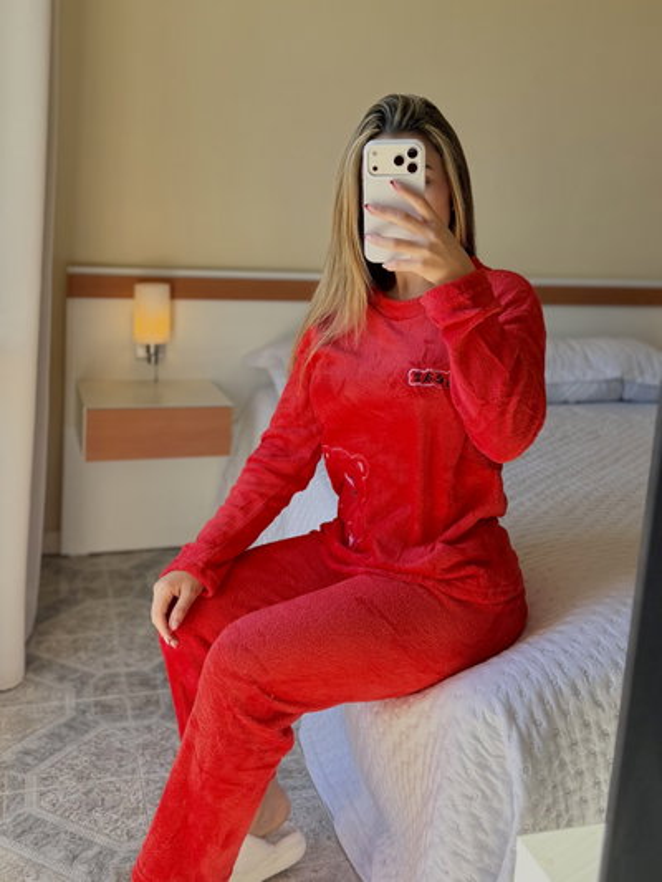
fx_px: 612
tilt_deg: -14.3
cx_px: 331
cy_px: 441
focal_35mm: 24
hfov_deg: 56.8
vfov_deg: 71.6
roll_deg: -2.8
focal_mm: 6.76
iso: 80
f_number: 1.78
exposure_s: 1/559
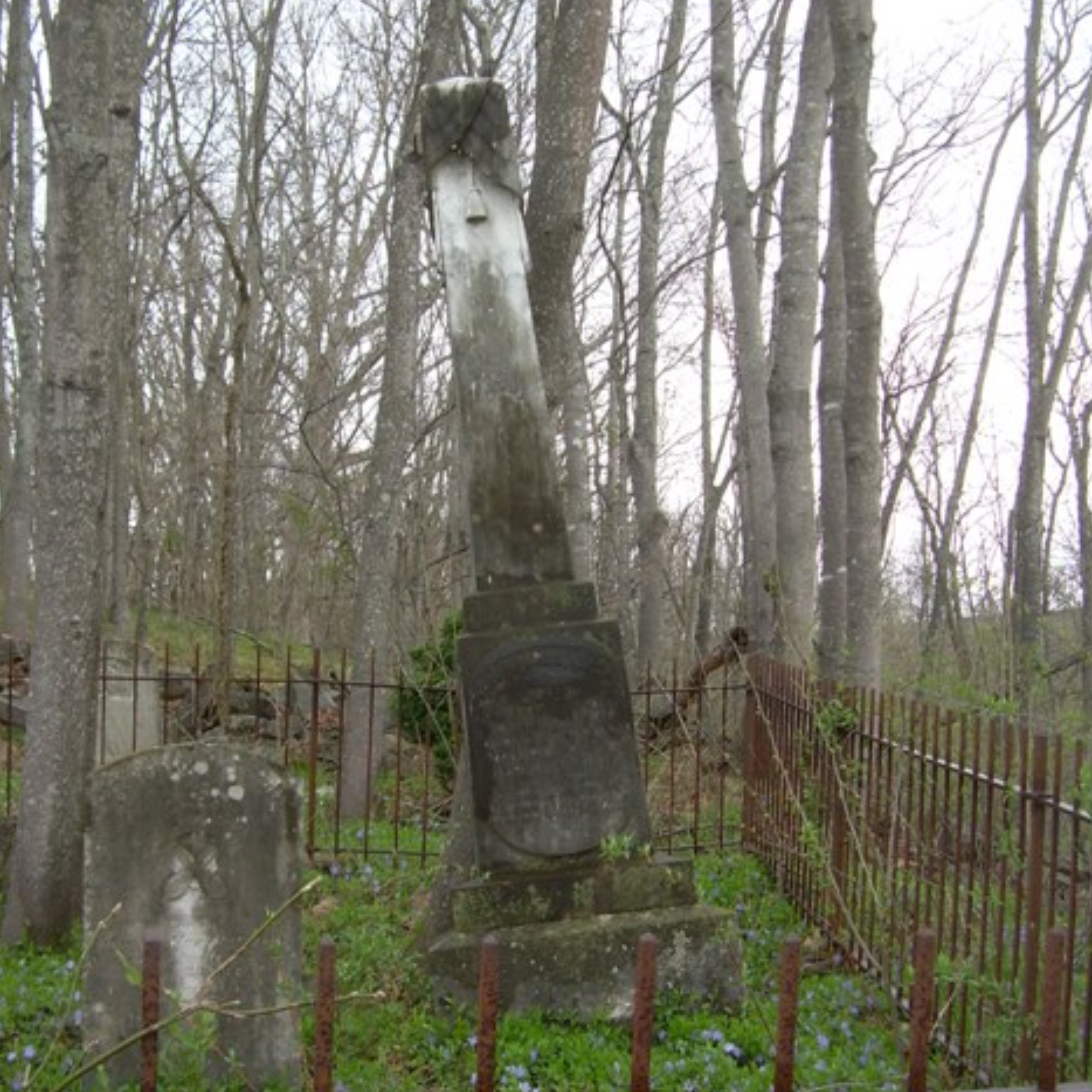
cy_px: 608
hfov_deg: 36.8
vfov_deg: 36.7
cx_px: 545
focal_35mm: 46
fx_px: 1642
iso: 50
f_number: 2.8
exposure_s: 1/55
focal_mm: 6.3
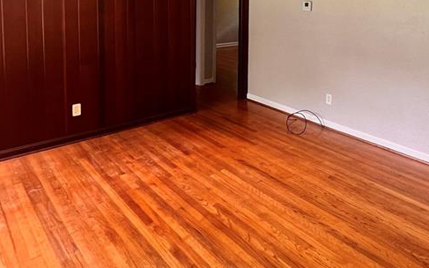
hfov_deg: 63.9
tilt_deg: -4.2
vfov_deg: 39.4
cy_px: 18
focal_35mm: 29
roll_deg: -1.2
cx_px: 264
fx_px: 339
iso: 250
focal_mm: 1.57
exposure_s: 1/86
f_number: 1.8
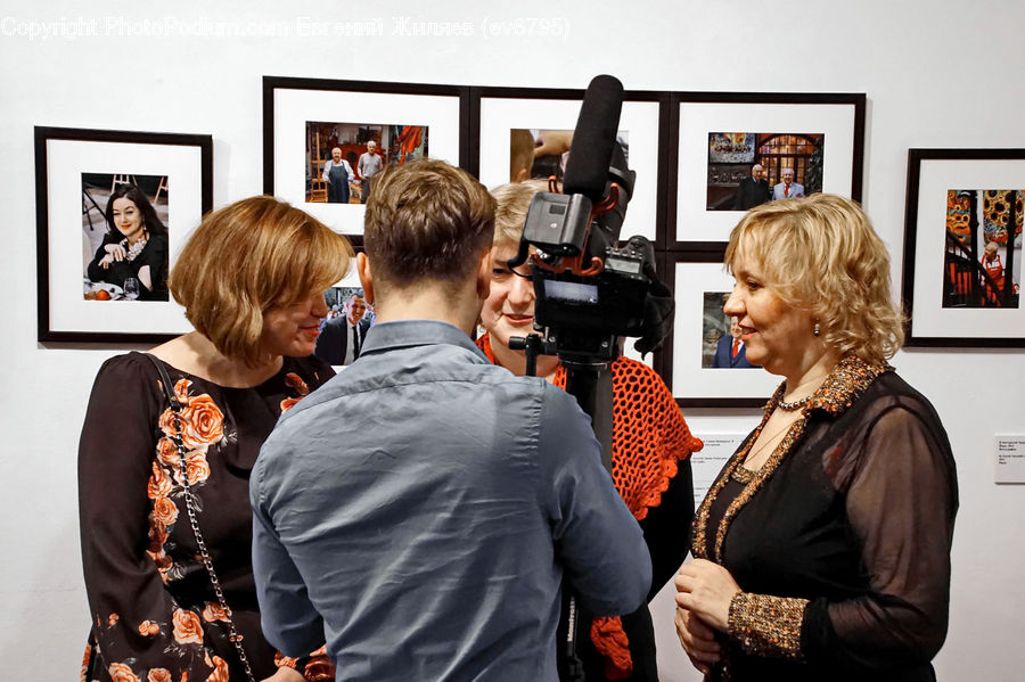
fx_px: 1921
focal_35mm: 68
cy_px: 341
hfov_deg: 29.9
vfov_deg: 20.1
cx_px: 512
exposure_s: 1/100
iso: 3200
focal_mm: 45
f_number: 4.5
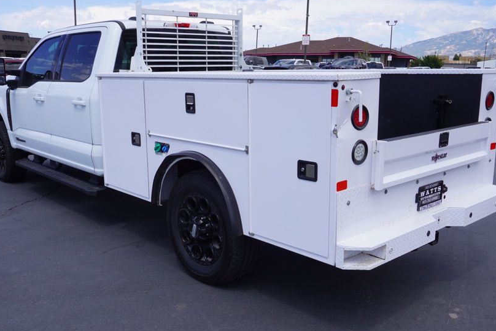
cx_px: 223
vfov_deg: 35.1
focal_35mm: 38
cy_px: 181
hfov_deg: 50.6
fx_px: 524
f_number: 10
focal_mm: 20
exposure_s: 1/160
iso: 100
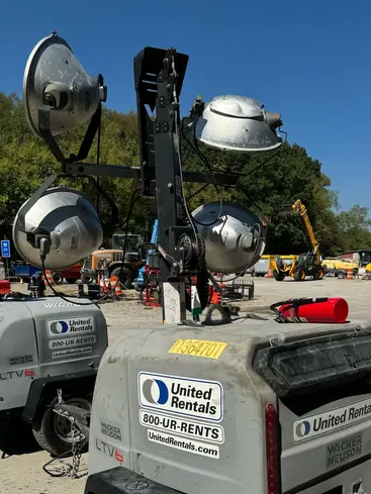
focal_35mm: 36
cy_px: 367
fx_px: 514
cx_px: 216
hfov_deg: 39.6
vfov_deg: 49.4
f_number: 1.78
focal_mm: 6.76
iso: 80
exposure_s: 1/5814
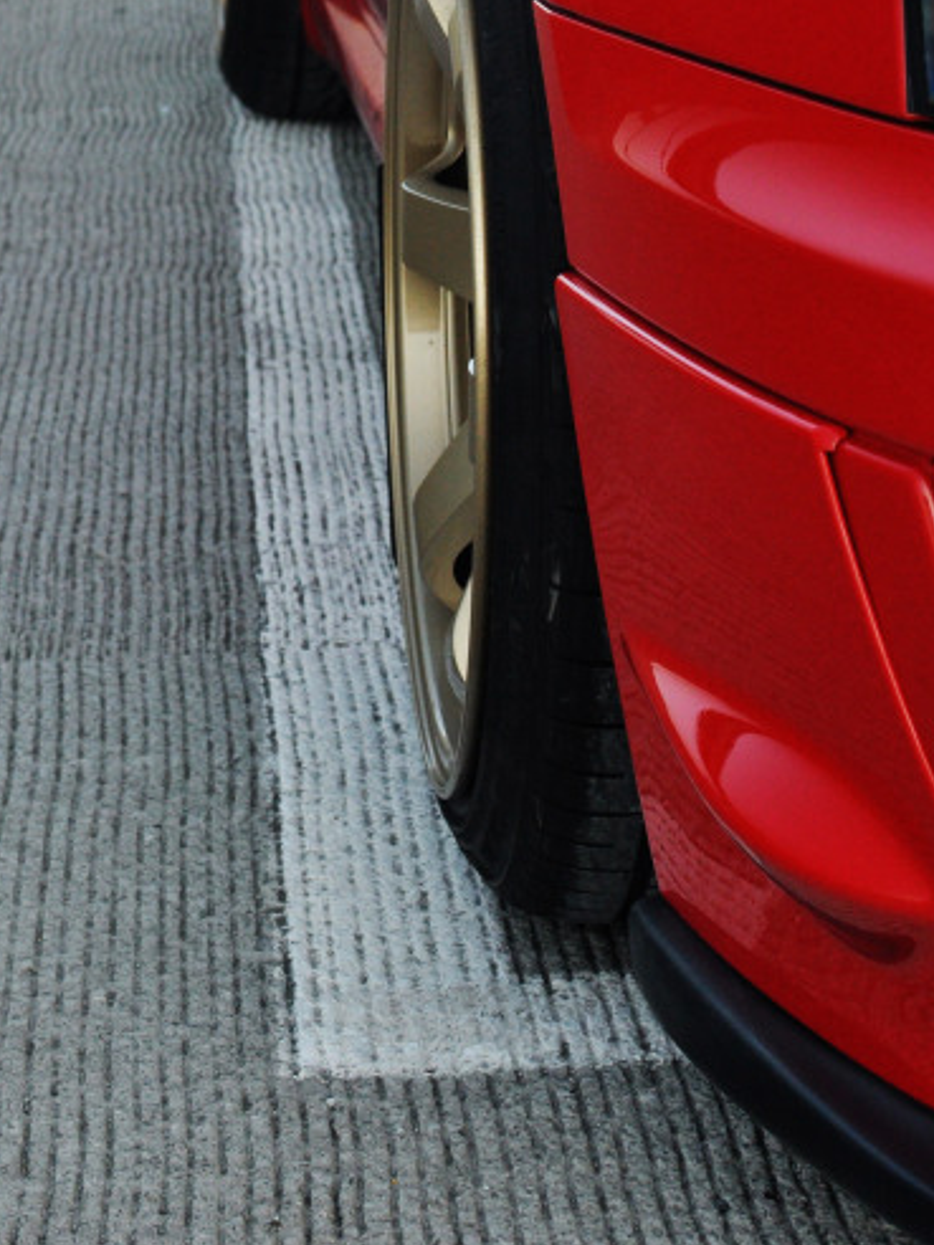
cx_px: 600
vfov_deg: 18.2
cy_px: -30
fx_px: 3777
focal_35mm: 105
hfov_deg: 14.1
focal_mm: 35
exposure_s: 1/160
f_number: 6.3
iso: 640
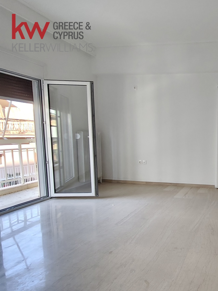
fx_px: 193
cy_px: 155
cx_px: 208
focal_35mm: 23
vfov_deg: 73.8
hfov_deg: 50.0
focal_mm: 1.67
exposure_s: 1/100
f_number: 2.2
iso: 250
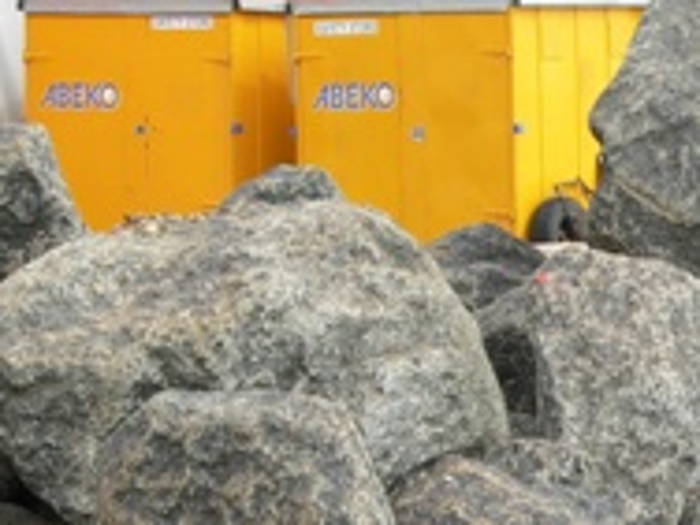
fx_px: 4388
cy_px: 432
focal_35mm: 217
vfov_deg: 6.8
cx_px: 670
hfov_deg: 9.1
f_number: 4
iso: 100
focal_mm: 15.1
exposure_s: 1/320
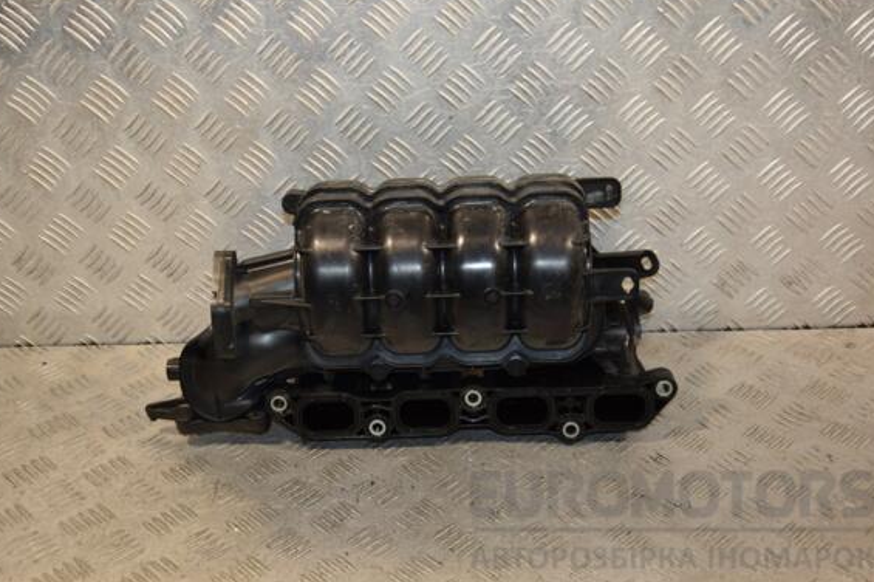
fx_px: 1237
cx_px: 441
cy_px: 288
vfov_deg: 26.5
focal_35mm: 51
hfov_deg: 38.9
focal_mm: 32
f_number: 5
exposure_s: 1/200
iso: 800
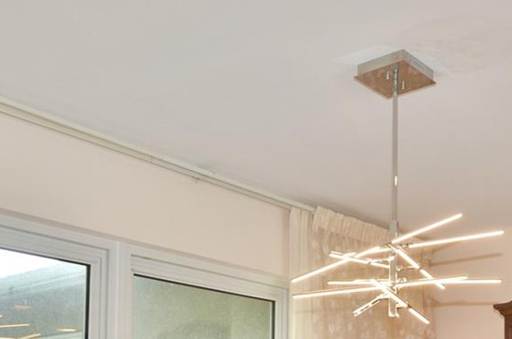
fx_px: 1476
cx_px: 344
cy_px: 392
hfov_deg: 19.6
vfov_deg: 12.8
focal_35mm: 104
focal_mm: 24
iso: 200
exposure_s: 1/60
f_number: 4
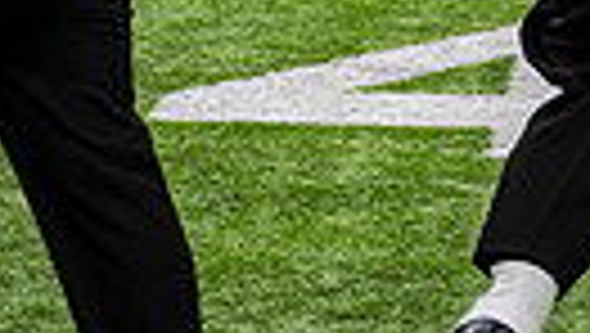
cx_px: 869
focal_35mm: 264
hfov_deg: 8.0
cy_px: -520
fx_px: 4134
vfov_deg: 4.5
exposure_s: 1/500
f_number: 2.8
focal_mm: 57
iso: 160
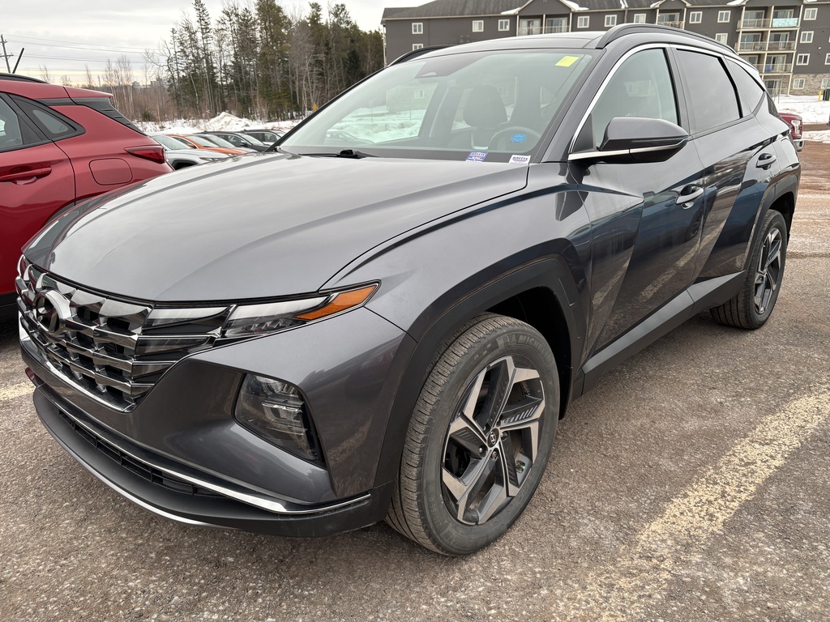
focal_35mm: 26
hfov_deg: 67.3
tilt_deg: -19.6
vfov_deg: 53.1
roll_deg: +0.8
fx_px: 623
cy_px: 311
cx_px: 415
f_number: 1.6
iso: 80
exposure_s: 1/121
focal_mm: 5.96
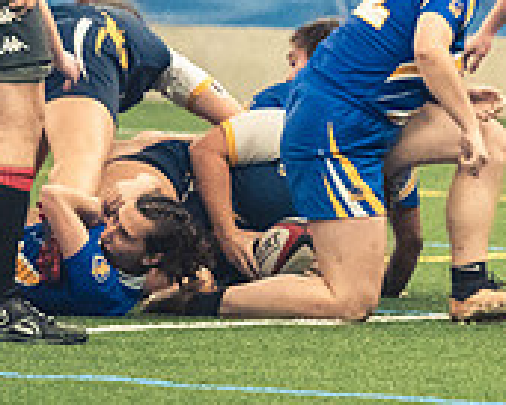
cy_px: 179
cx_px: 438
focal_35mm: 961
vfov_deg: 1.6
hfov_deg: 2.0
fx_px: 14392
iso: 12800
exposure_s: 1/500
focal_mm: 200
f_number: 2.8
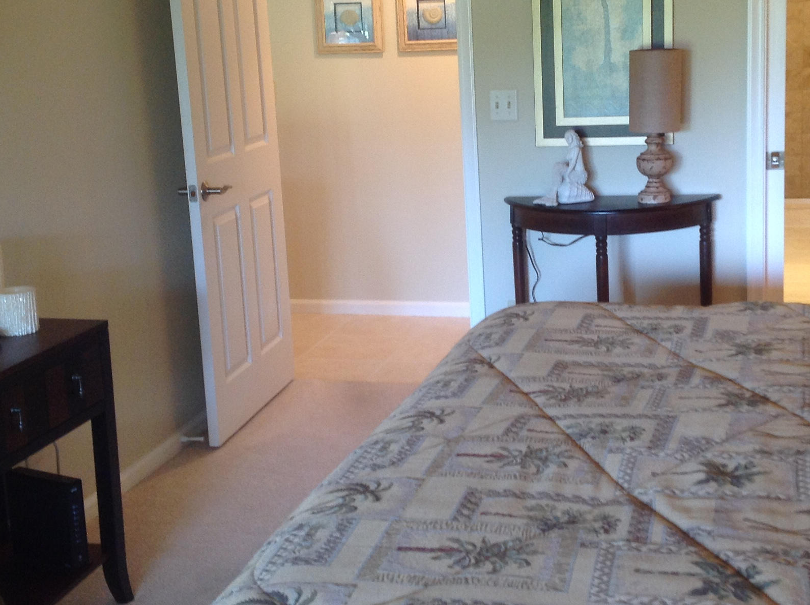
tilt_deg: -7.5
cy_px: 243
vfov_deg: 25.5
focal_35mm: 57
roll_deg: +0.4
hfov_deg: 33.8
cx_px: 456
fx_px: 1332
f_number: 2.4
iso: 80
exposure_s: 1/15
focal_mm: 4.28
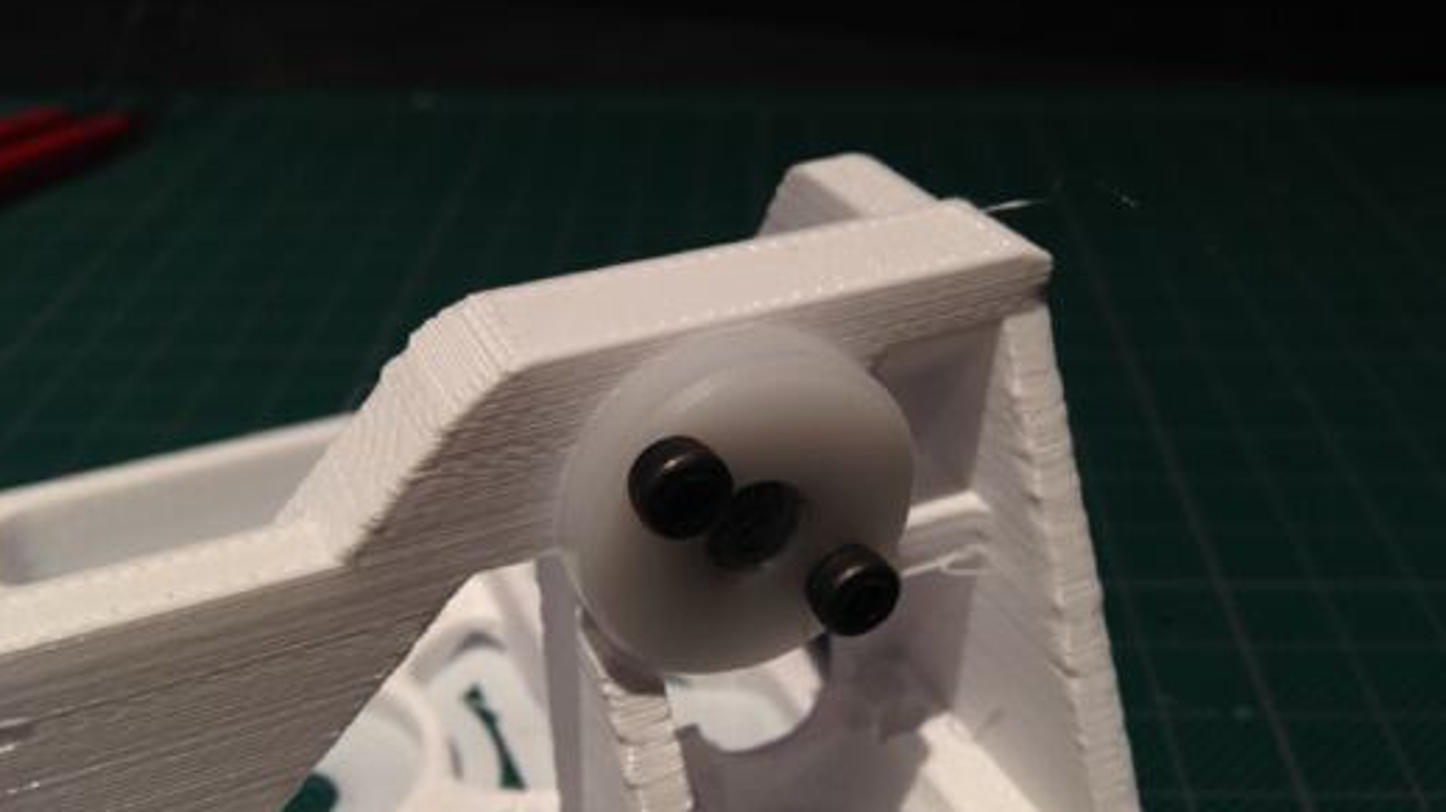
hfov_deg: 54.0
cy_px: 477
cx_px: 738
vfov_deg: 31.9
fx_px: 1418
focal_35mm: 37
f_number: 2.4
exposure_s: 1/24
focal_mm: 4.12
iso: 50
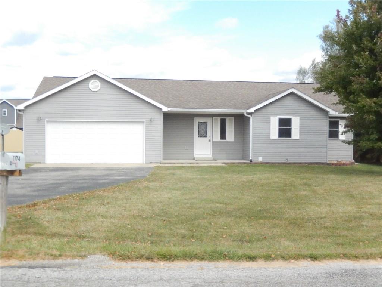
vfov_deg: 35.1
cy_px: 144
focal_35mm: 41
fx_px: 452
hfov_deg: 45.8
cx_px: 191
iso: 1600
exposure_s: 1/1500
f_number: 8.4
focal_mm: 7.3
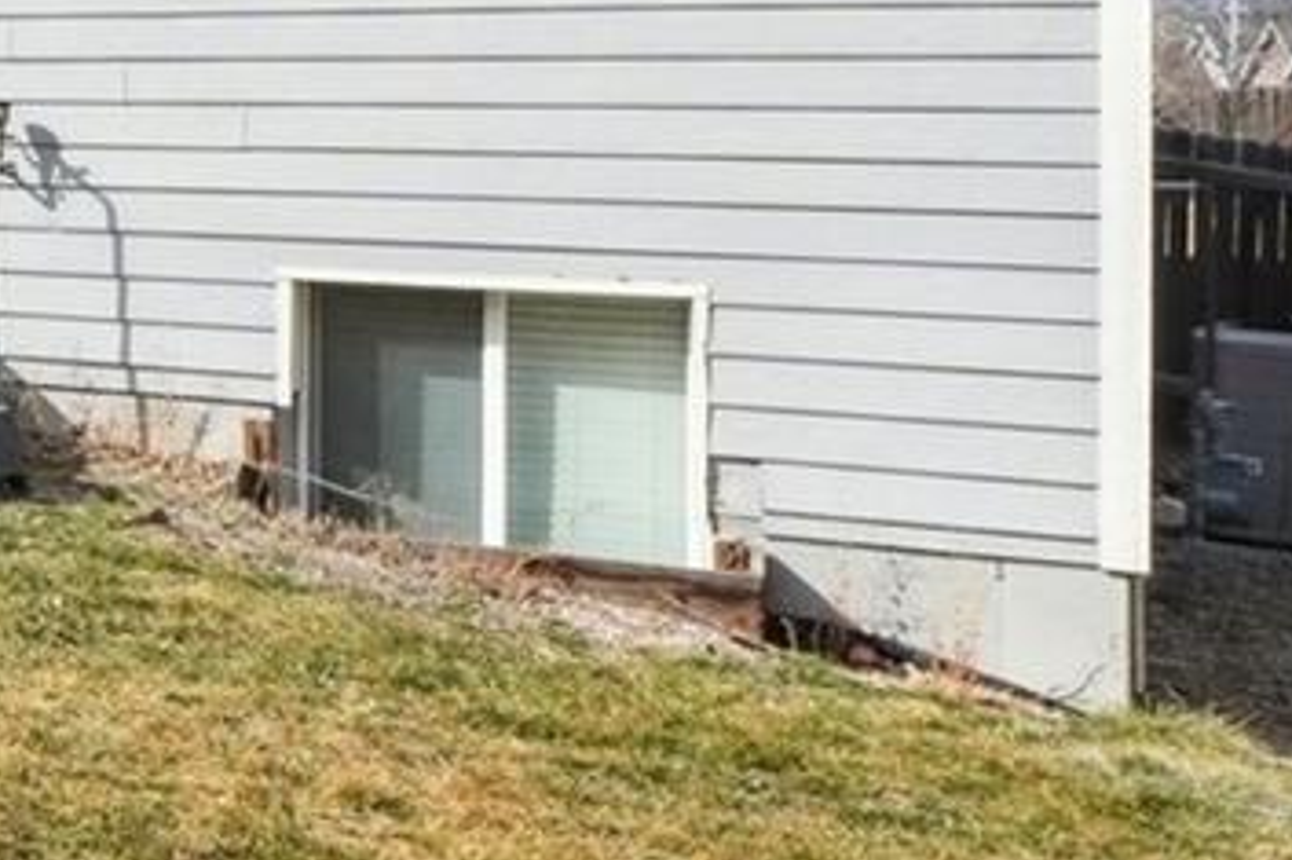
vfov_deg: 19.4
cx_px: -1241
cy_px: 4
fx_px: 2439
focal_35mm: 68
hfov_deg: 19.1
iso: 640
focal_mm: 10
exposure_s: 1/2000
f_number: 8
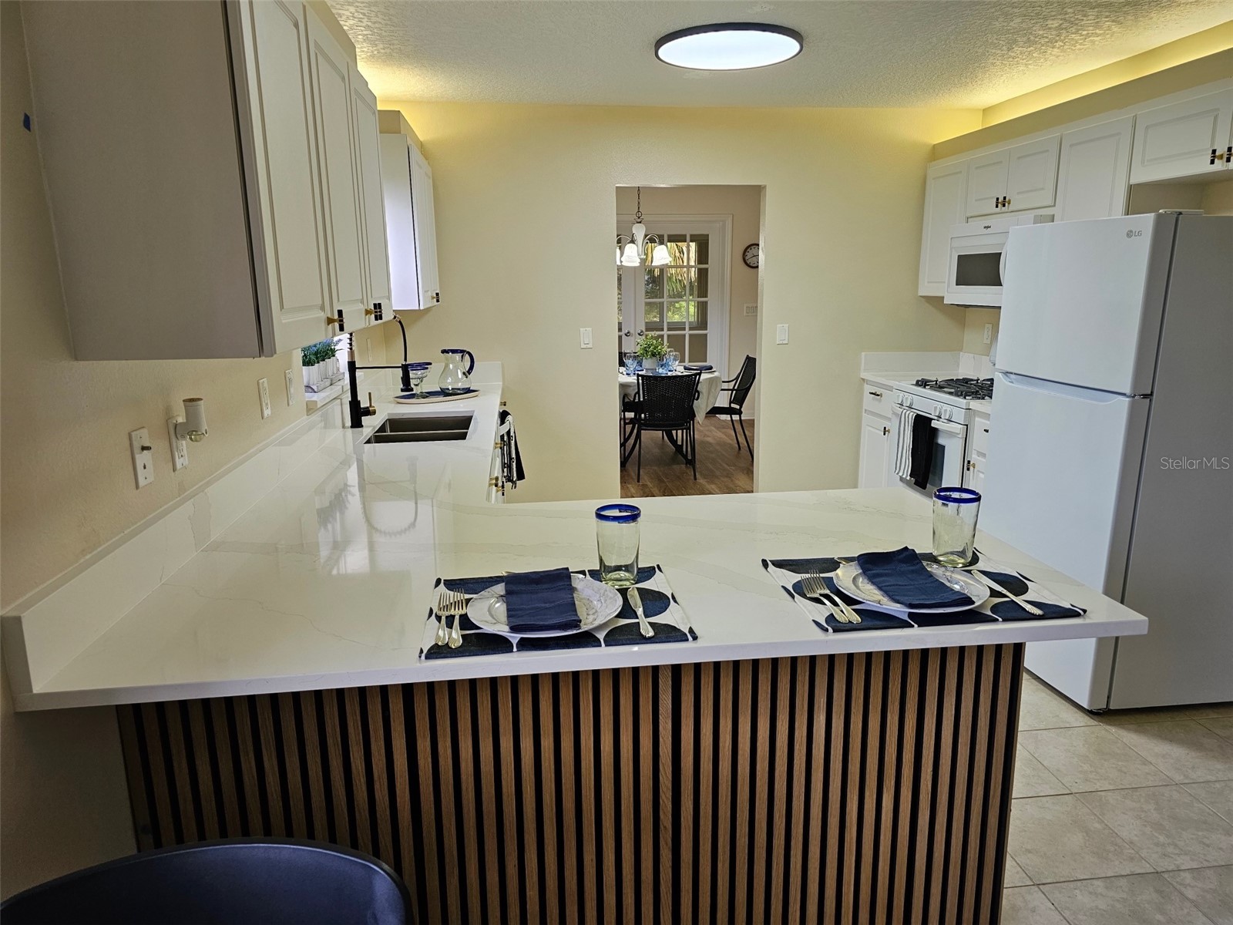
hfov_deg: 73.9
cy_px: 462
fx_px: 819
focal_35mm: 23
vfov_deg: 58.9
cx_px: 616
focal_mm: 6.3
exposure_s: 1/120
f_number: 1.7
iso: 100
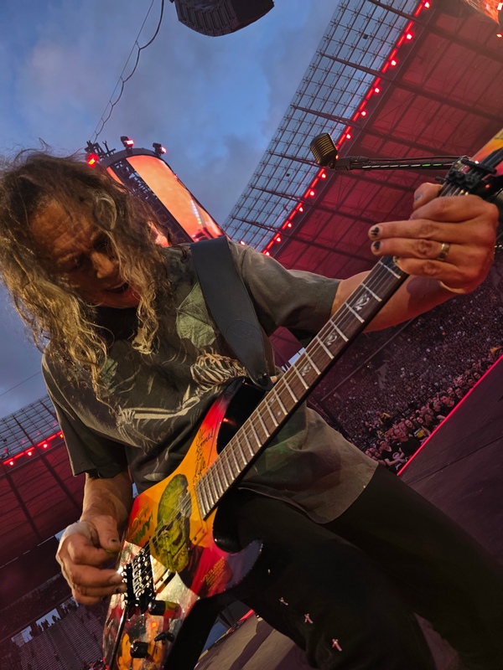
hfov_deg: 58.9
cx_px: 252
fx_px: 446
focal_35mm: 23
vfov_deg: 73.9
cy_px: 335
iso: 12
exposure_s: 1/100
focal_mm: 6.3
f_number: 1.7
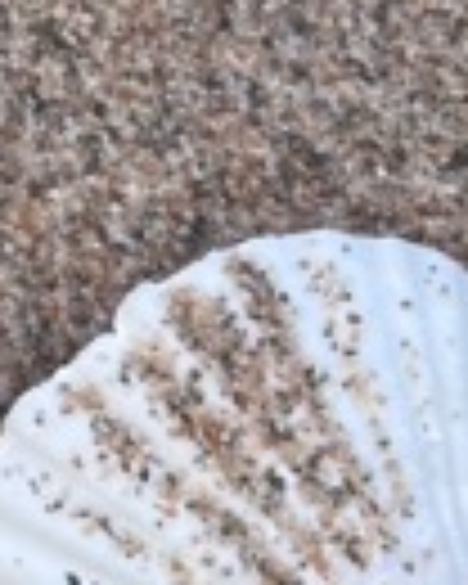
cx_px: -513
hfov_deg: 11.0
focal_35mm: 125
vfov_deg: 14.2
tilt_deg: -87.1
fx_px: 2164
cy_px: -342
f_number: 1.6
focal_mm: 5.1
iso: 40
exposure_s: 1/170
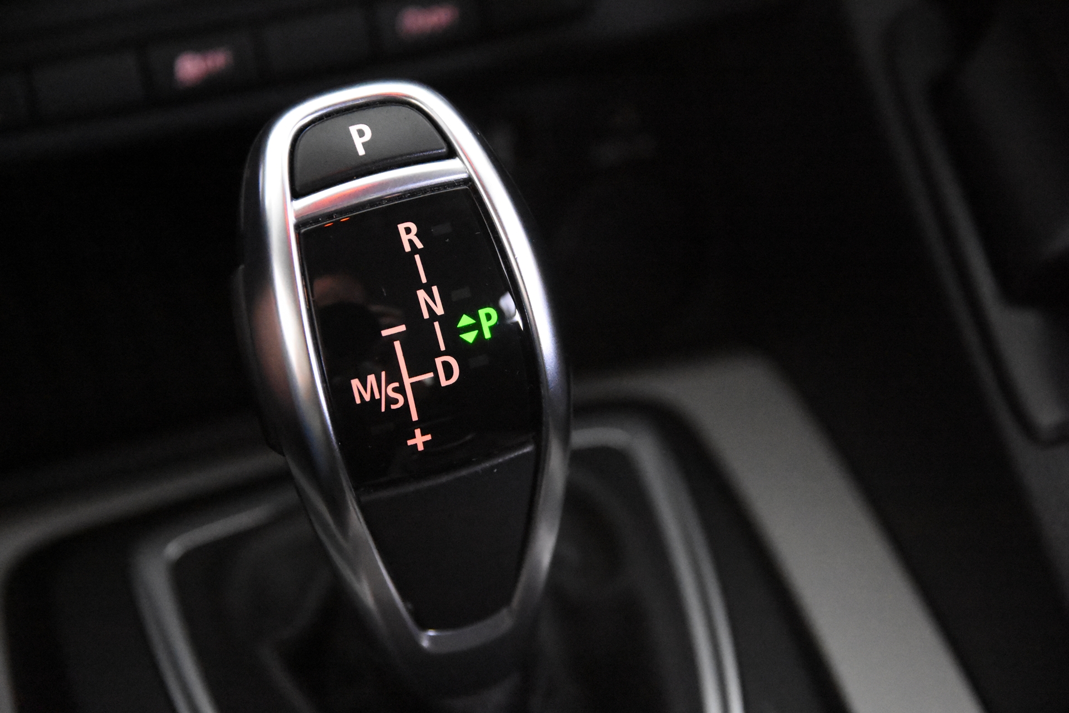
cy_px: 356
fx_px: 2583
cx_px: 534
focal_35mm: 87
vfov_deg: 15.7
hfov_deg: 23.4
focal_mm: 58
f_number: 4
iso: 12800
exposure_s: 1/100
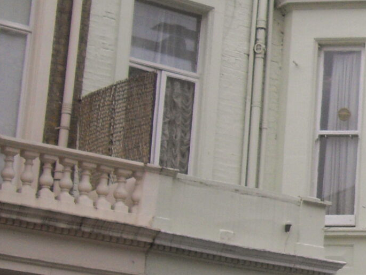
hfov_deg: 12.9
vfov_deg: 10.4
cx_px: 611
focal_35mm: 142
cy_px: 178
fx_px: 1502
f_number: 2.8
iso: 100
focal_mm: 7.9
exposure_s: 1/160
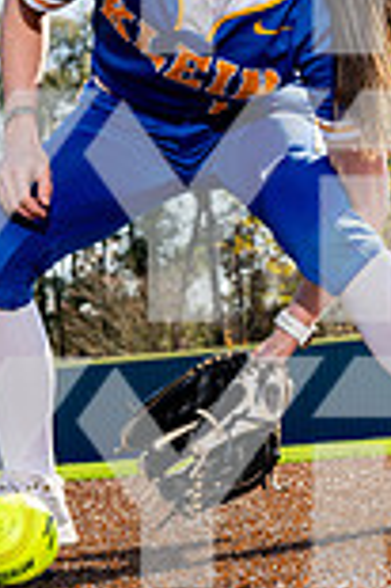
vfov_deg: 16.4
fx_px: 2041
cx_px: 277
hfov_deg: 10.9
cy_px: 209
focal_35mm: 125
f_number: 6.3
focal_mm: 43
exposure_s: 1/250
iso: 100
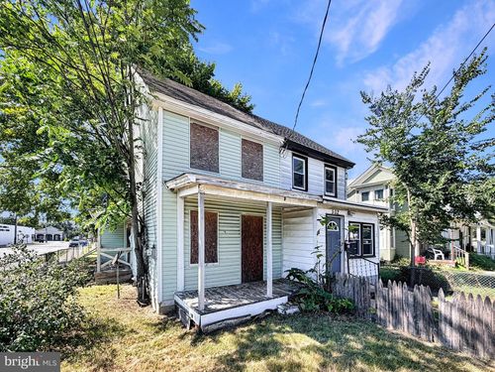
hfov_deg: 102.1
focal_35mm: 14
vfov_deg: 85.7
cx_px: 248
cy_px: 186
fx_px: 200
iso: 40
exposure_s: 1/607
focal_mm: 2.22
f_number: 2.2
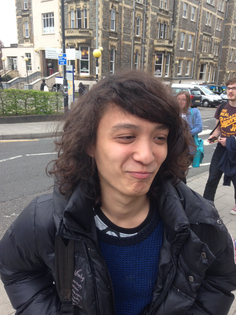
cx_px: 118
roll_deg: -1.8
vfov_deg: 55.4
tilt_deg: -16.9
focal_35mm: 33
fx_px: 300
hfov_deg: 42.9
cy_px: 158
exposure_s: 1/120
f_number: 2.4
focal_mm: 4.12
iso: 64
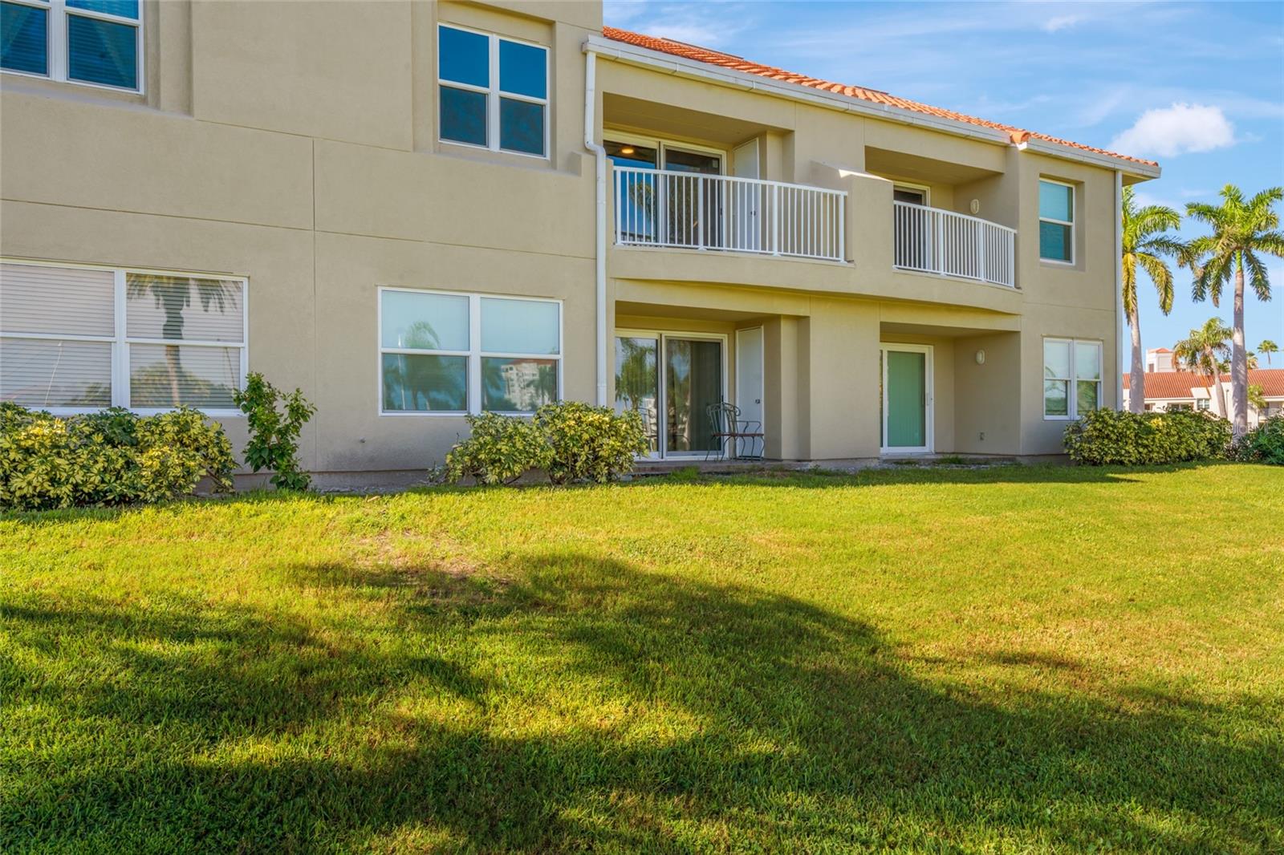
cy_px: 428
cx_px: 642
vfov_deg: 49.5
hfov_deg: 69.4
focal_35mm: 26
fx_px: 927
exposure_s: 1/30
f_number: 16
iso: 100
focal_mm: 26
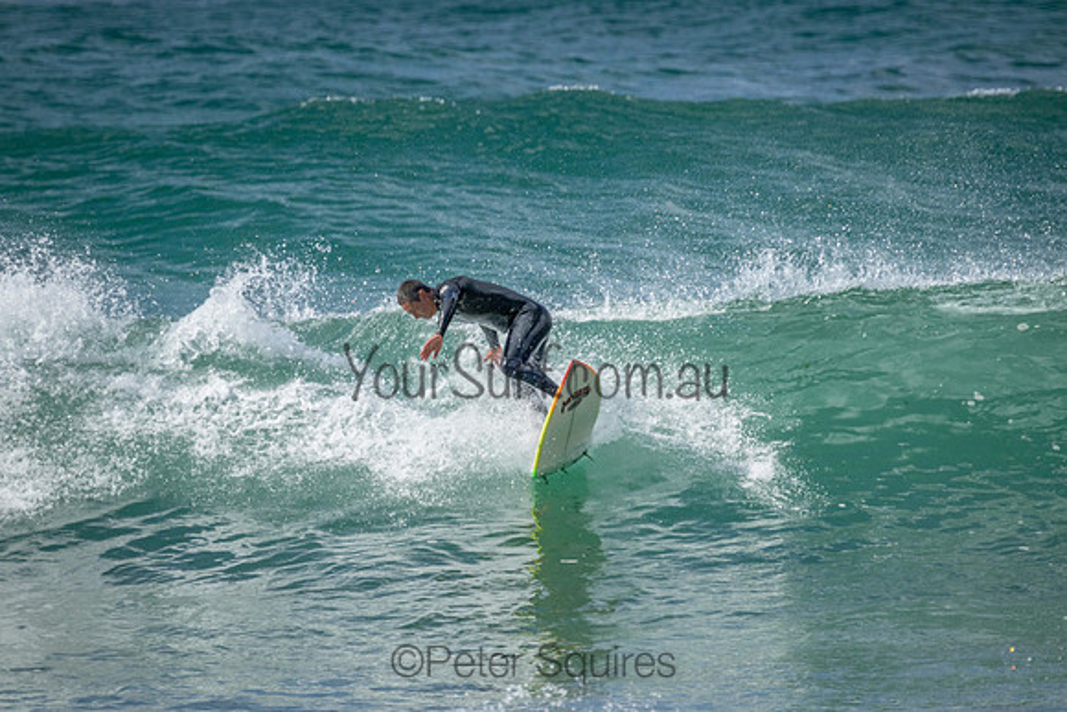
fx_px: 23716
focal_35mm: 800
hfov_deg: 2.6
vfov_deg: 1.7
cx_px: 534
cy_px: 356
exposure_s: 1/1250
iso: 2000
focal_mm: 800
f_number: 11
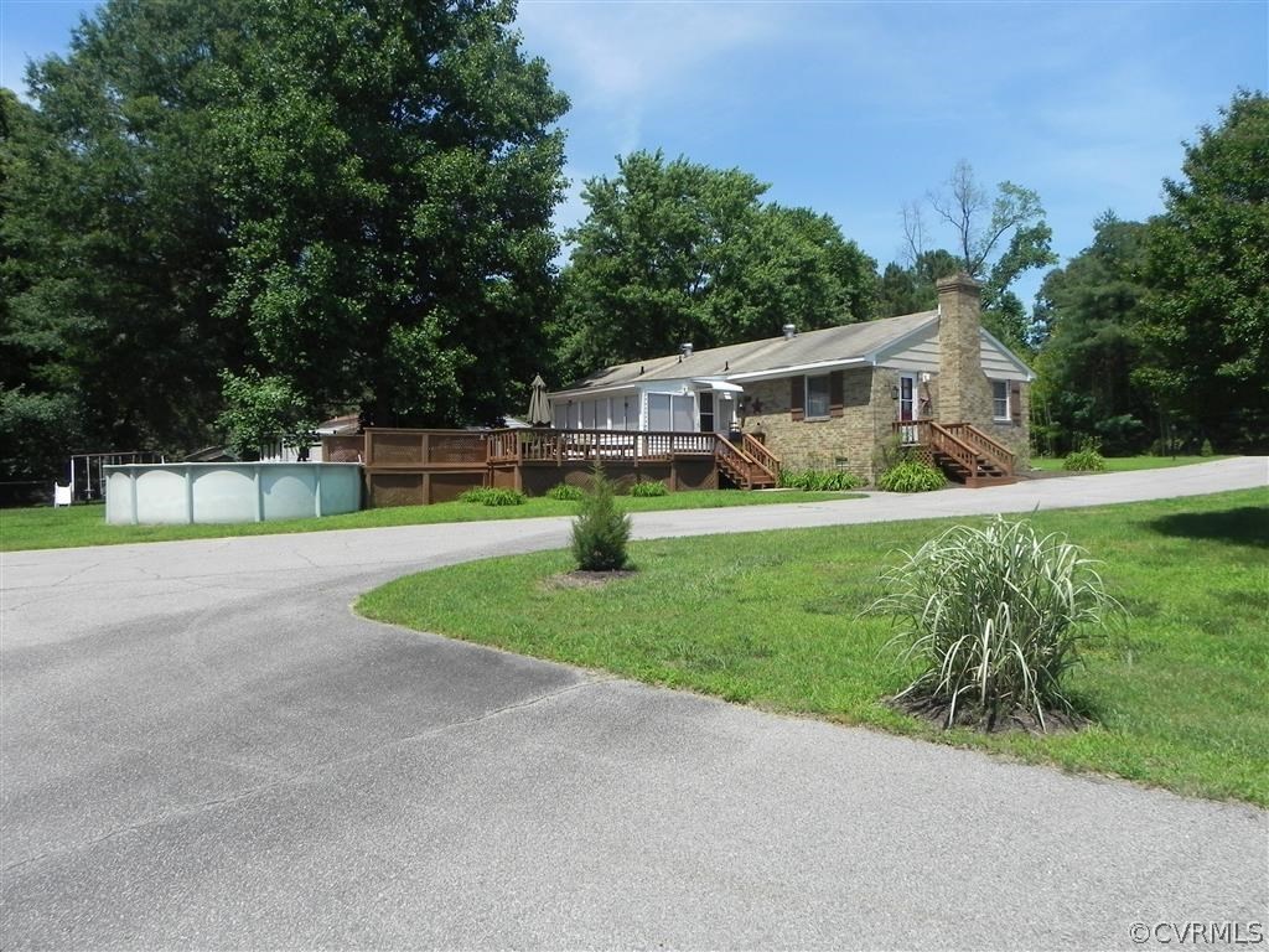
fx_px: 953
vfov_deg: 53.1
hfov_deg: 67.3
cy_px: 476
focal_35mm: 26
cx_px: 634
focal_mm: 4.6
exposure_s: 1/400
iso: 160
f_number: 7.1
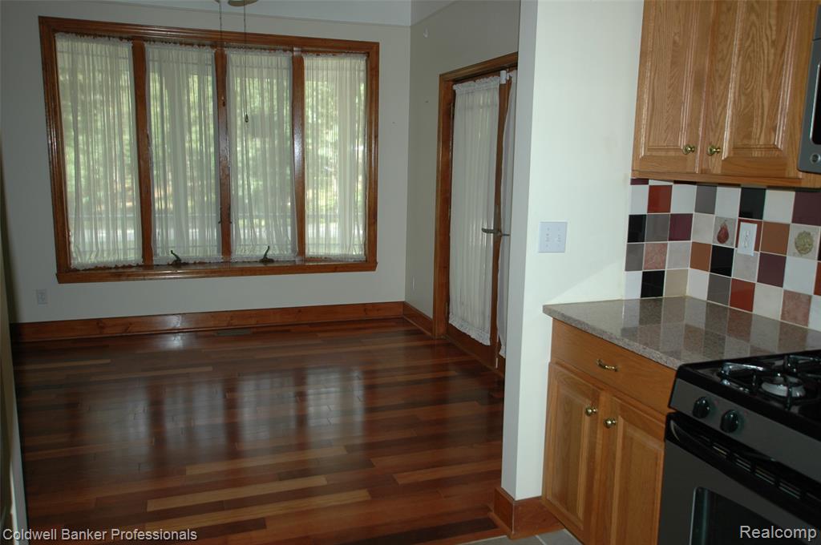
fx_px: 683
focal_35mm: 30
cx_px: 410
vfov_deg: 43.5
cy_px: 272
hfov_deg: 62.0
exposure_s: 1/60
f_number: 3.5
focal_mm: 20
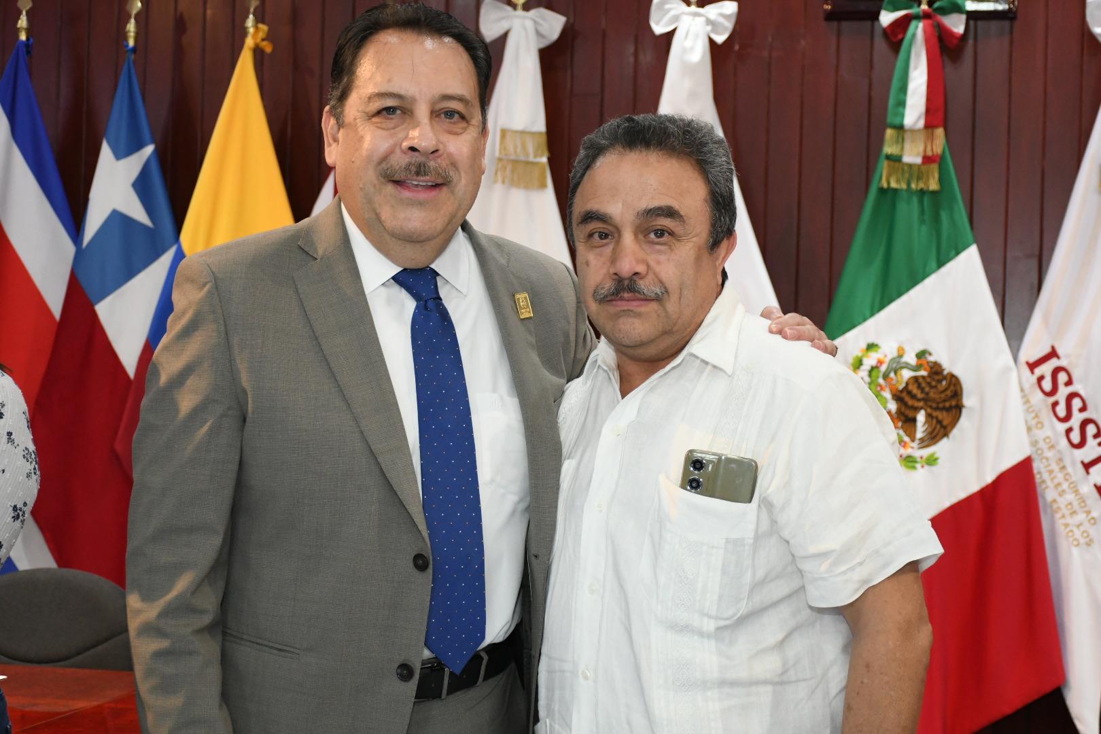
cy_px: 367
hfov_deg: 31.9
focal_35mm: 63
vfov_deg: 21.6
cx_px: 550
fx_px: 1927
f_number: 4.5
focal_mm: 42
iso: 2500
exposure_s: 1/100
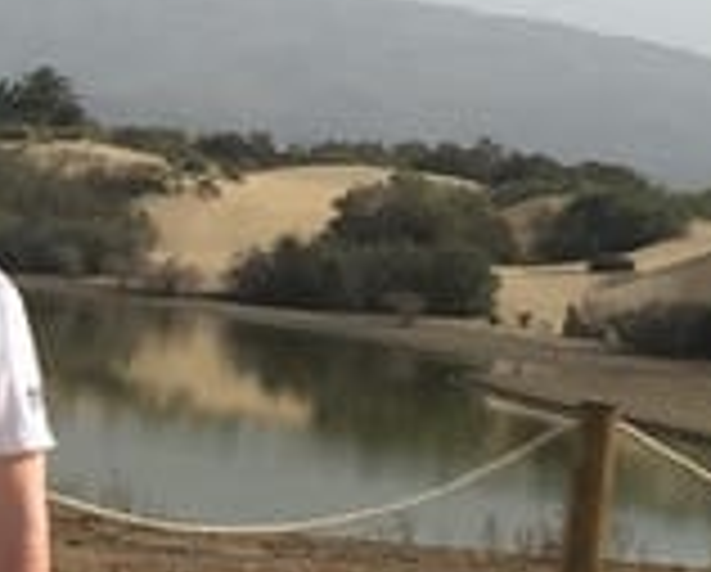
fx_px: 3858
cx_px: 130
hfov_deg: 10.5
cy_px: 216
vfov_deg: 8.5
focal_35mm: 183
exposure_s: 1/3300
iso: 32
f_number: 2.2
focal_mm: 4.15
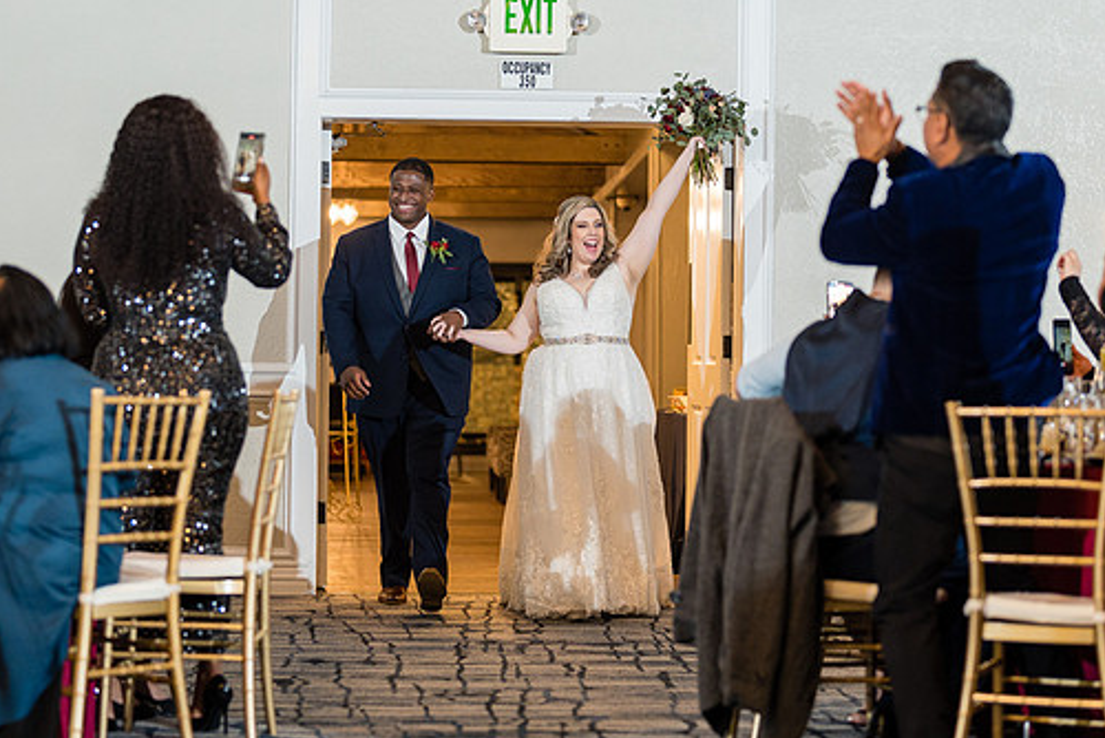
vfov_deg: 15.7
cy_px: 321
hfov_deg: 23.4
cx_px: 528
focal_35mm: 87
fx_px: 2672
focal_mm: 50
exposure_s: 1/250
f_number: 1.2
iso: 500
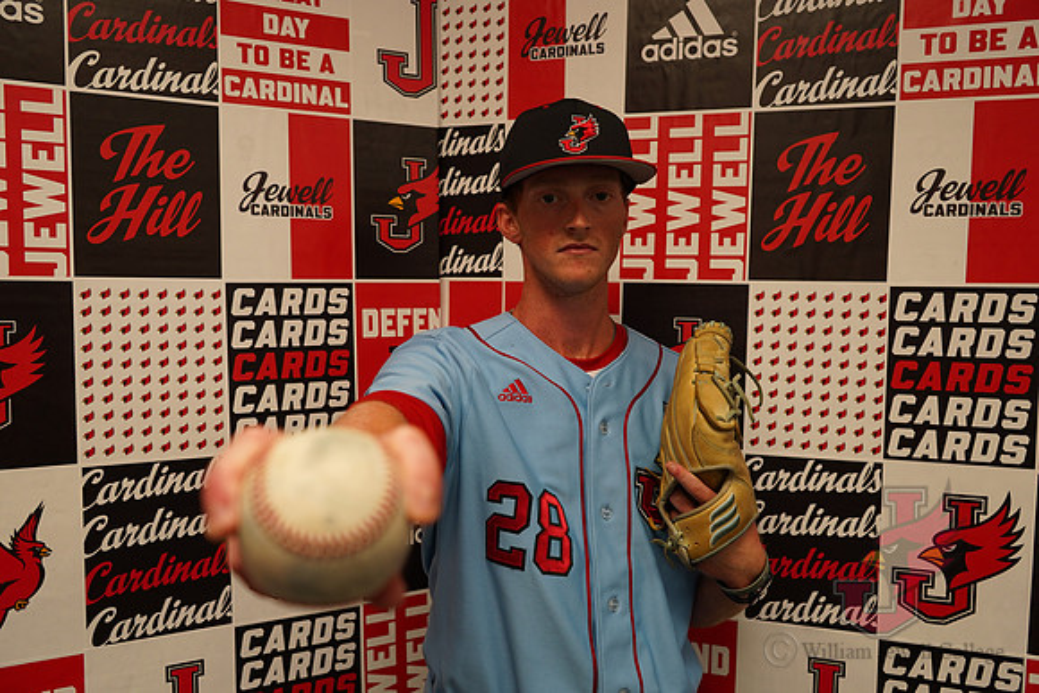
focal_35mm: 28
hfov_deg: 65.5
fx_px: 808
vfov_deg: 46.4
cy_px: 346
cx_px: 520
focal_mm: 28
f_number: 4
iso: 800
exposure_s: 1/160
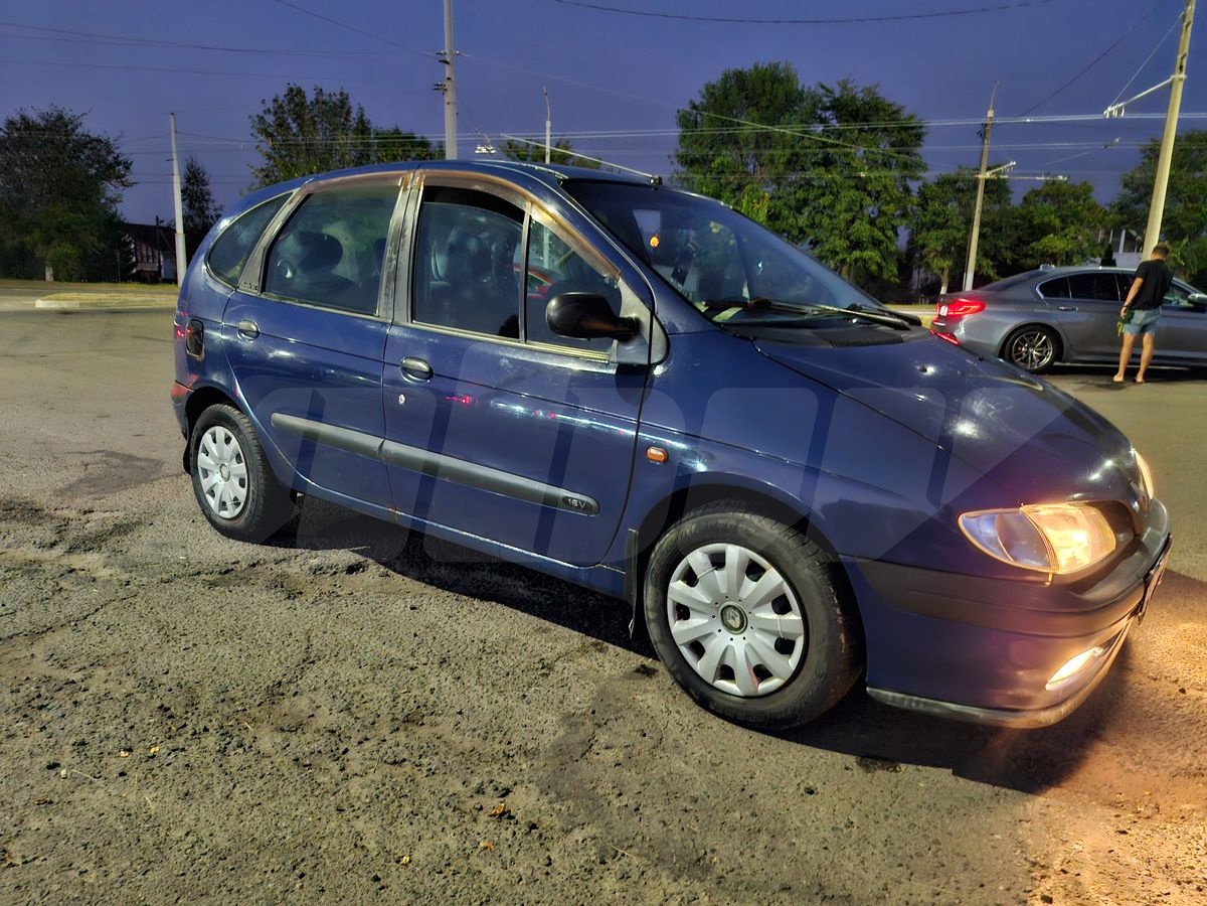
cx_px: 604
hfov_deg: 73.9
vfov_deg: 58.9
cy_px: 453
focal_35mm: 23
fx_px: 802
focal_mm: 5.54
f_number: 1.8
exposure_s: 1/17
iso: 1250
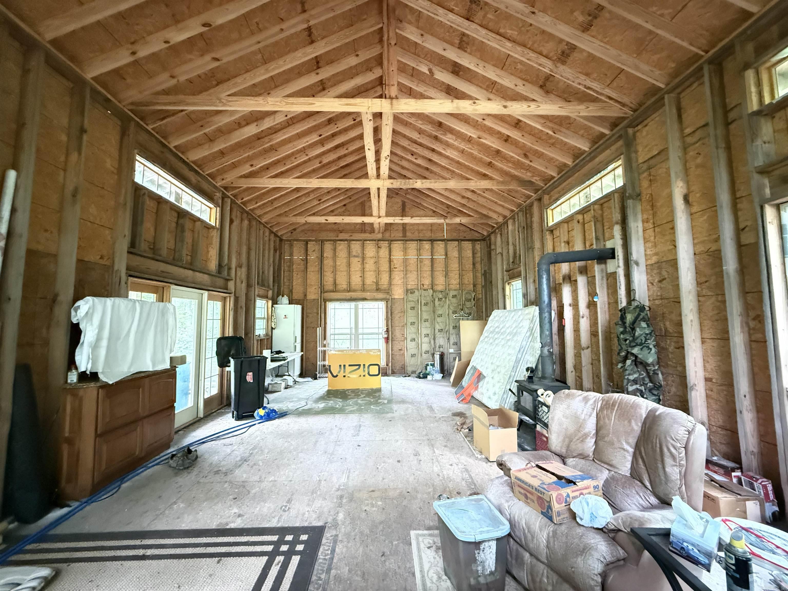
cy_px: 296
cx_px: 394
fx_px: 319
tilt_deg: +4.5
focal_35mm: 14
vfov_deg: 85.7
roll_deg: +0.1
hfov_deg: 102.1
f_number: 2.2
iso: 2500
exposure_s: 1/22
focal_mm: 2.22
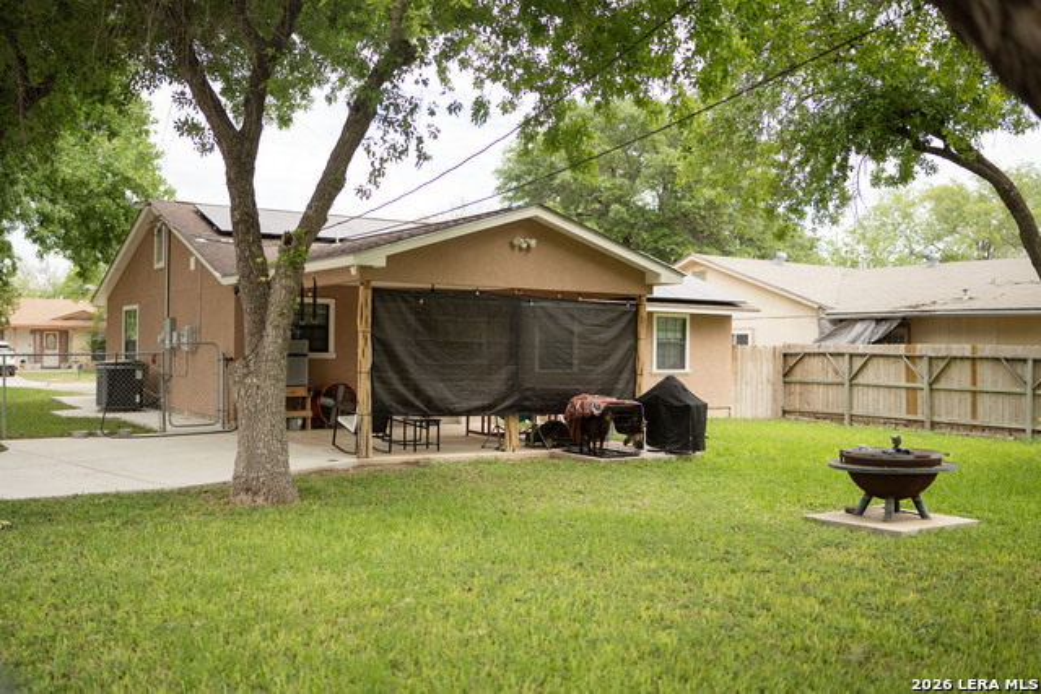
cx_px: 520
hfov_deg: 54.4
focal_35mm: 35
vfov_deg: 37.9
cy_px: 347
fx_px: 1012
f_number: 1.6
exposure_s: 1/2500
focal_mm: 35
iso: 125
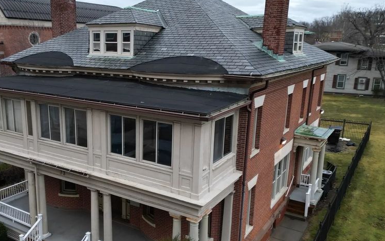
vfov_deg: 36.2
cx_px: 144
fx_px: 367
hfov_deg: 54.7
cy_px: 135
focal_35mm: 35
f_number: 1.7
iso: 100
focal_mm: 6.72
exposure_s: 1/60
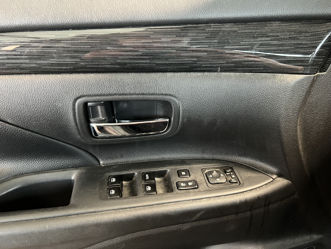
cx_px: 166
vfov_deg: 53.1
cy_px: 124
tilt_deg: -25.9
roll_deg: +2.3
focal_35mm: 26
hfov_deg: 67.3
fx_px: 249
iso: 640
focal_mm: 5.7
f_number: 1.5
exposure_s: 1/32
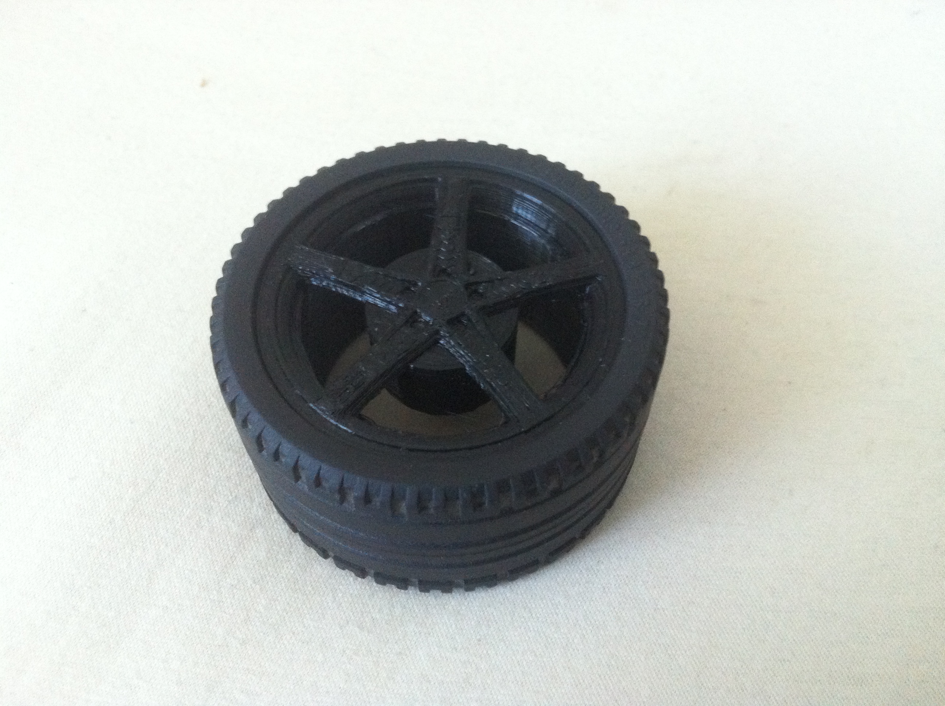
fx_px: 954
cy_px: 353
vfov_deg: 40.6
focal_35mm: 35
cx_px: 472
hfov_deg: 52.7
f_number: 2.8
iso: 320
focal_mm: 3.85
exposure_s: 1/15
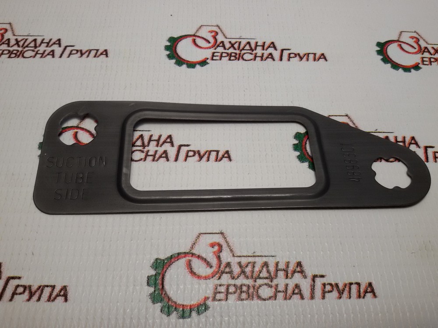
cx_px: 219
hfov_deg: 58.4
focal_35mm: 31
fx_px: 392
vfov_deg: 45.4
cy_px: 164
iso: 64
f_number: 2.4
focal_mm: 2.93
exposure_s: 1/100
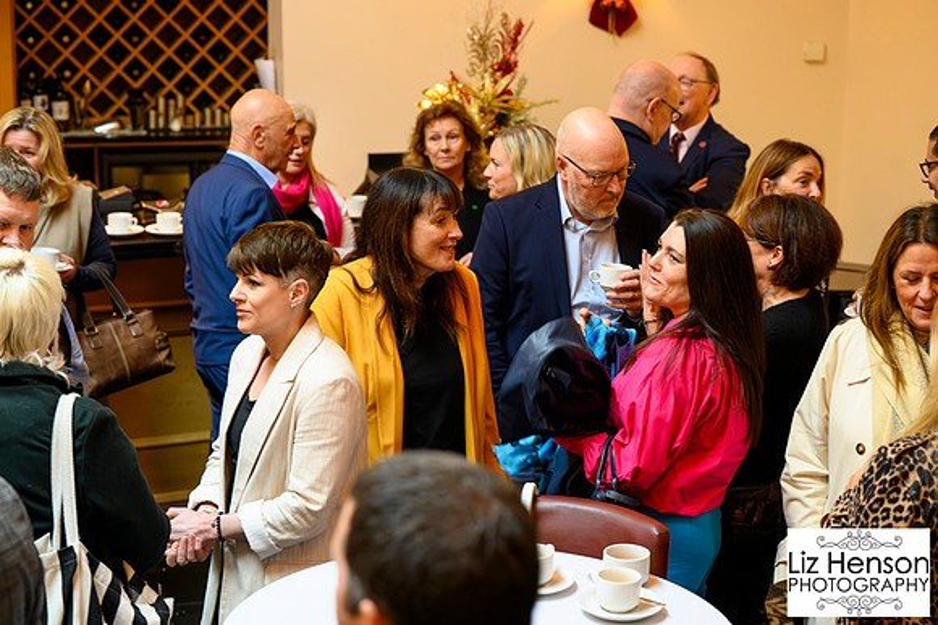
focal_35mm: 70
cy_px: 312
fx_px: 1825
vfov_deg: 19.4
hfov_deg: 28.8
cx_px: 469
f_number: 4
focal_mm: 70
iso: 7200
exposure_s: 1/160
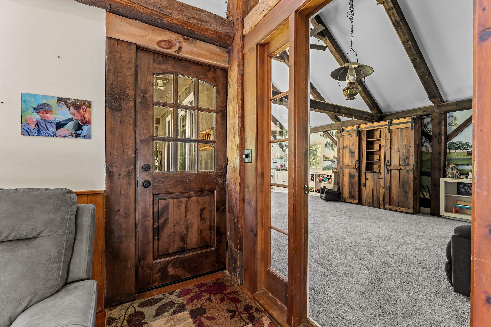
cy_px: 164
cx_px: 246
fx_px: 215
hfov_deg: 97.5
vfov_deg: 74.4
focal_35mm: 16
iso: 400
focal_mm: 15.8
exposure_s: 1
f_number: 9
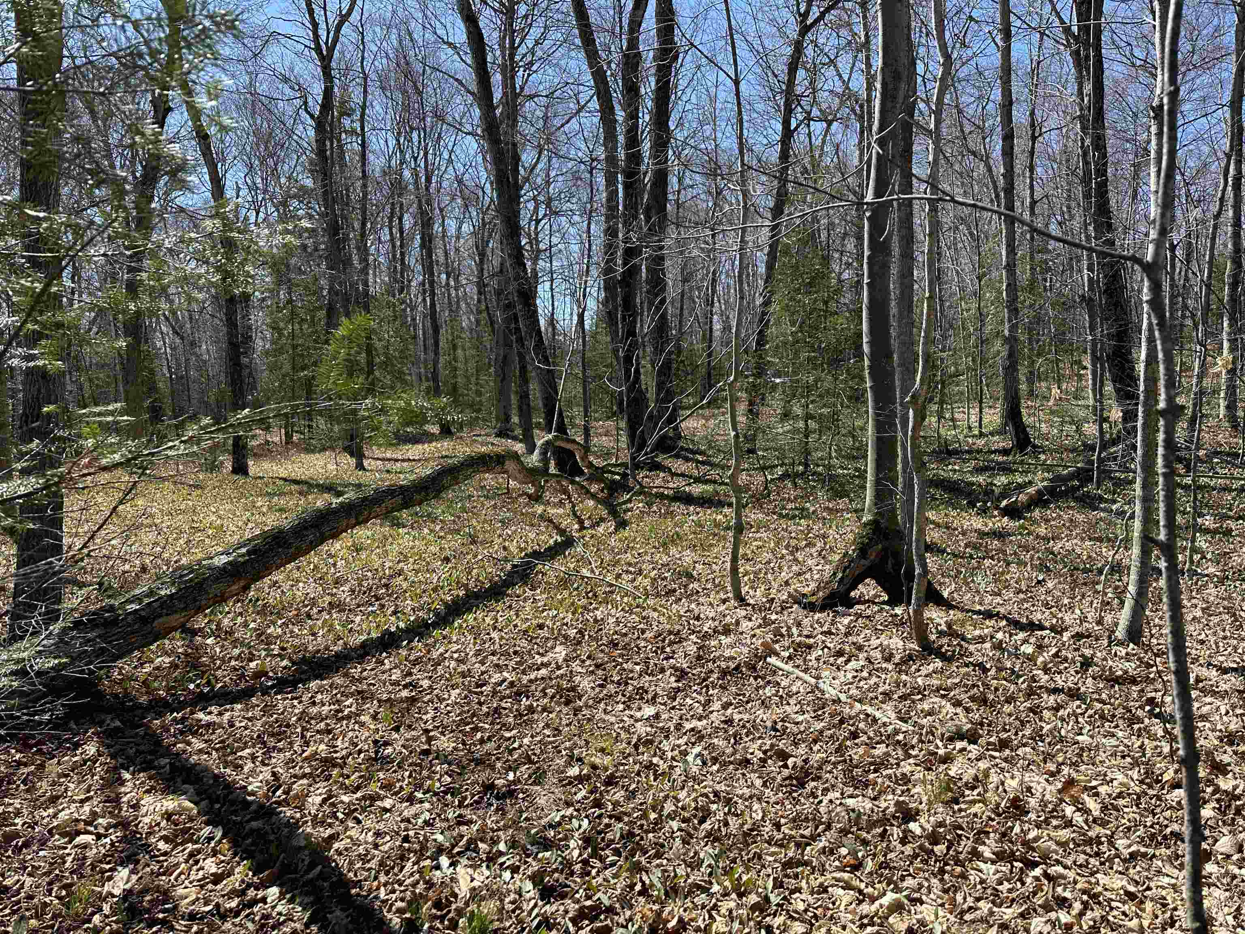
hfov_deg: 71.6
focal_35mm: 24
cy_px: 467
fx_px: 863
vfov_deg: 56.8
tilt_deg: -4.8
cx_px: 622
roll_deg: +0.6
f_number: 1.78
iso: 80
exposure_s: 1/2203
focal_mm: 6.86
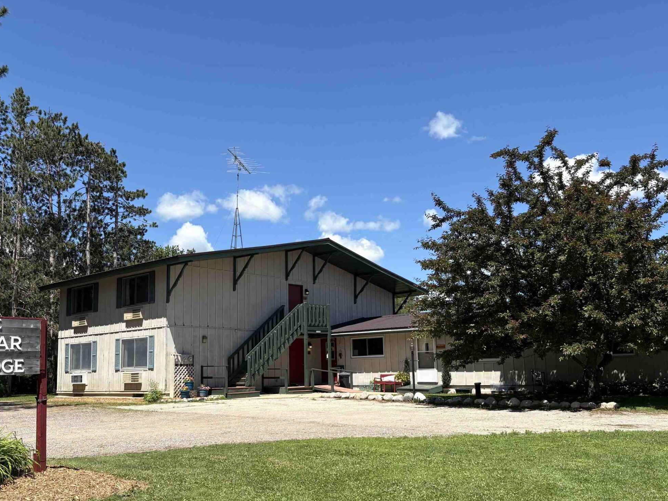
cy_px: 283
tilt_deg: +8.3
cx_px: 309
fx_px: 656
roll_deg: +1.4
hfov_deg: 53.9
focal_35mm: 34
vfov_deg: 41.7
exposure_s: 1/2747
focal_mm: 5.96
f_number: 1.6
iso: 50
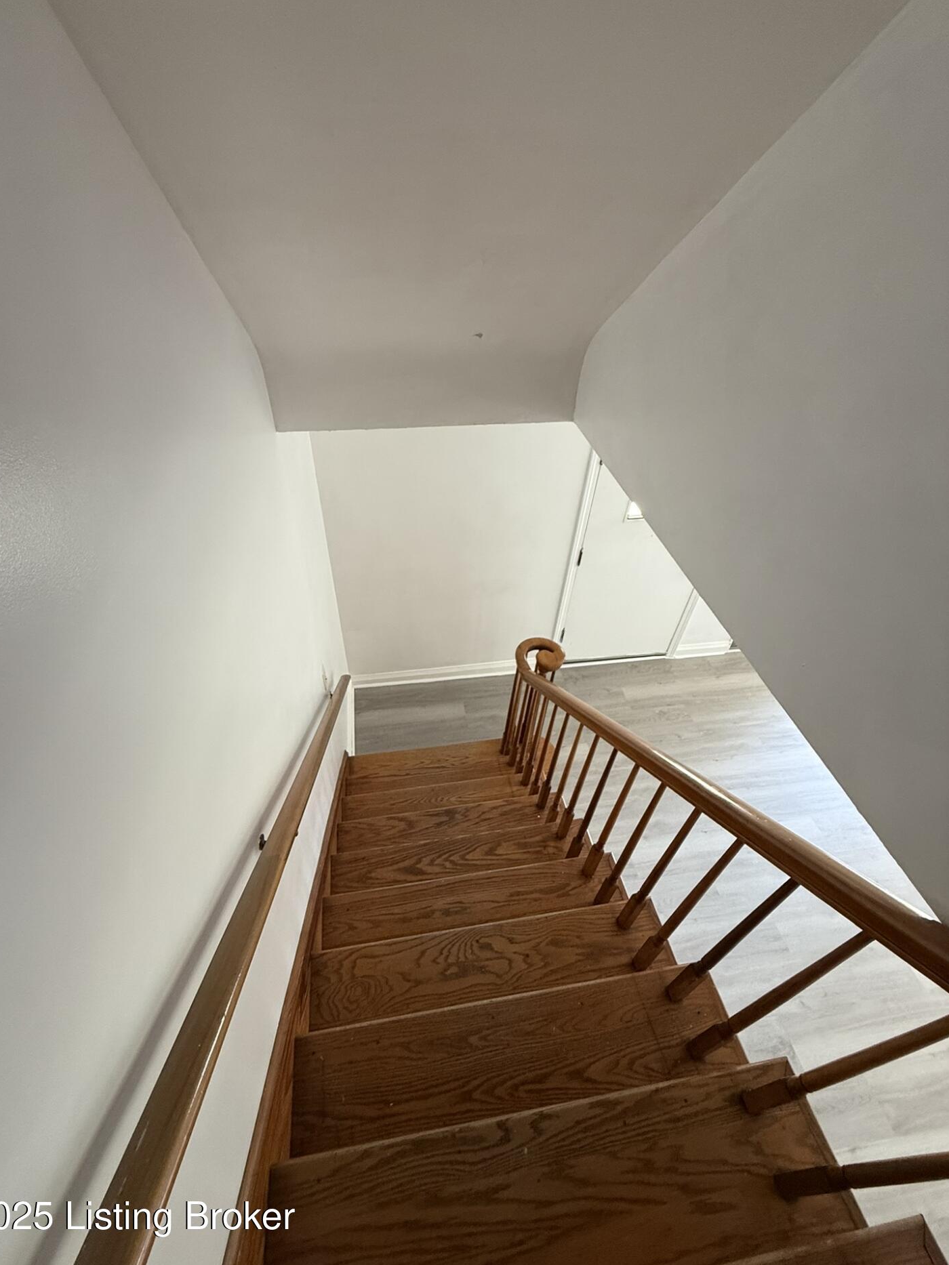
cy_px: 600
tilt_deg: -40.6
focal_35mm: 15
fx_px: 548
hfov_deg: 81.7
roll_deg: -1.1
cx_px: 446
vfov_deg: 98.1
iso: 250
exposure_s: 1/60
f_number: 2.2
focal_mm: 2.22
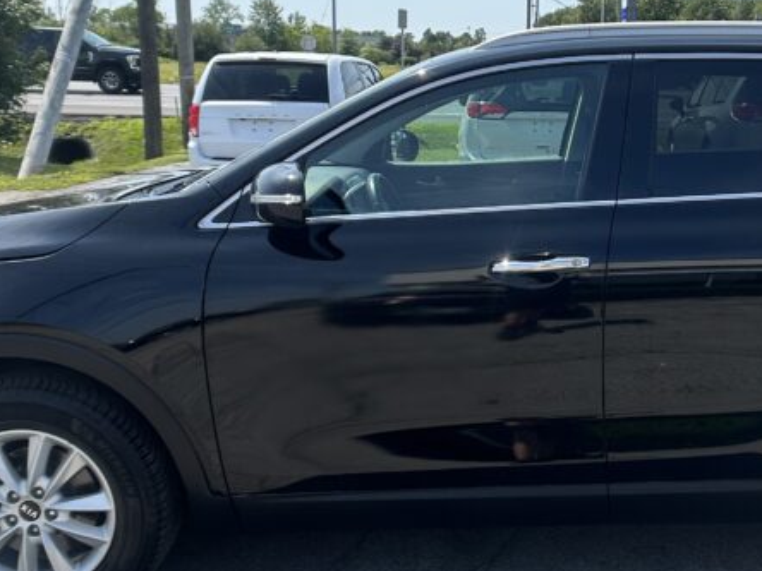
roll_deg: -1.2
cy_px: 226
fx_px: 1321
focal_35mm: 60
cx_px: 537
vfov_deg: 24.4
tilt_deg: -8.9
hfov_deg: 31.8
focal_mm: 5.7
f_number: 1.5
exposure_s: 1/3704
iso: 50
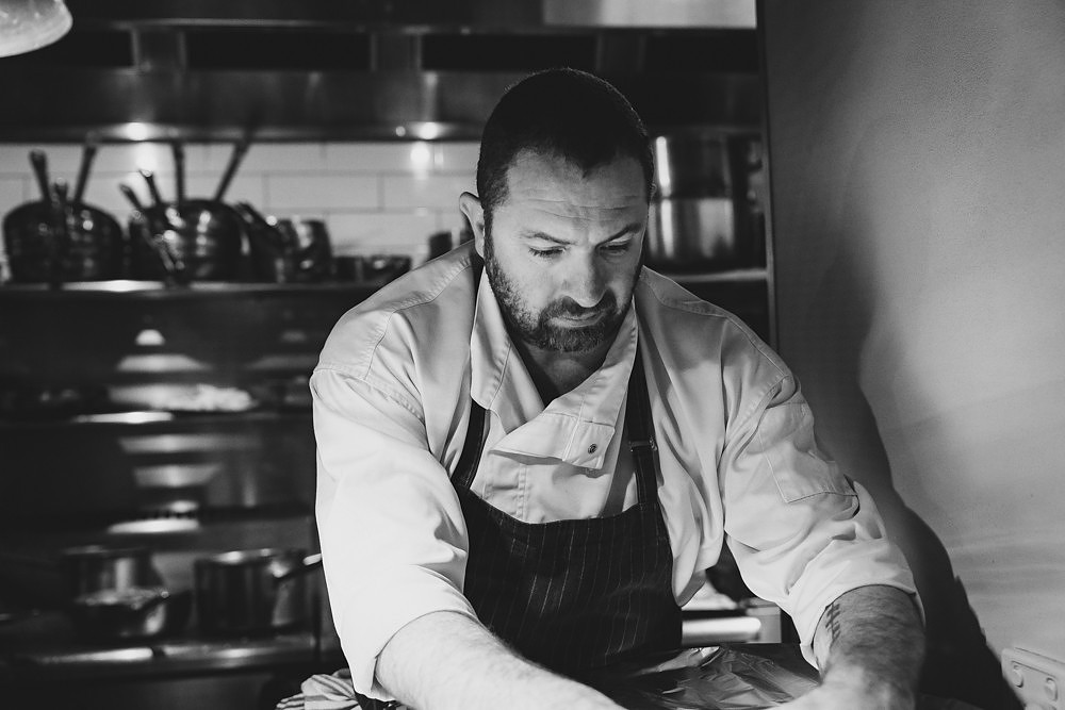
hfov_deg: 45.4
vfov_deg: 31.2
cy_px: 355
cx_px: 532
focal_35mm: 43
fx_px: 1272
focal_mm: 43
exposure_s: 1/100
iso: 2000
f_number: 3.2
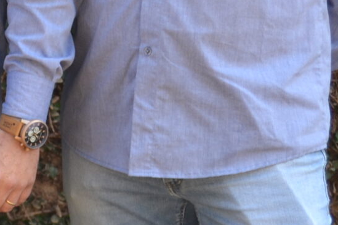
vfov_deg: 6.1
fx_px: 2103
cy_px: -64
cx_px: -186
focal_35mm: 224
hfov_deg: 8.9
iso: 220
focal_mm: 32
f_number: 5.6
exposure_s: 1/125
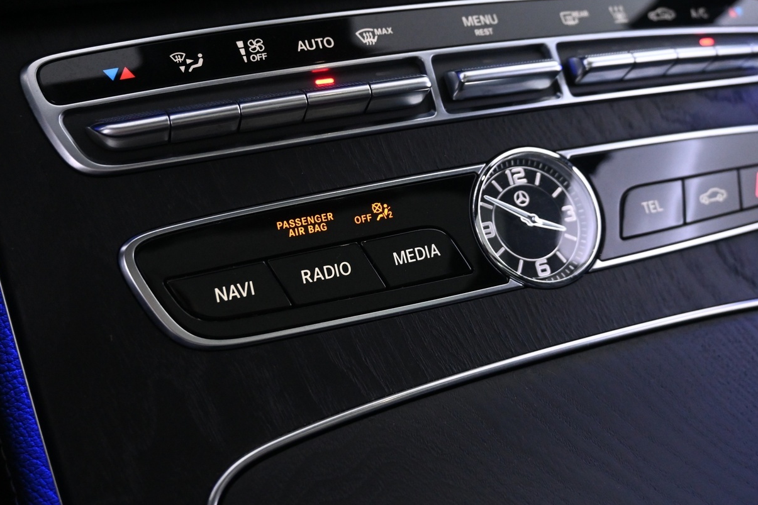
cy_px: 194
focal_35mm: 39
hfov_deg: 49.2
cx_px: 372
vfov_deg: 33.8
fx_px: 828
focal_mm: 19.5
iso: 2000
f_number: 3.8
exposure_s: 1/30
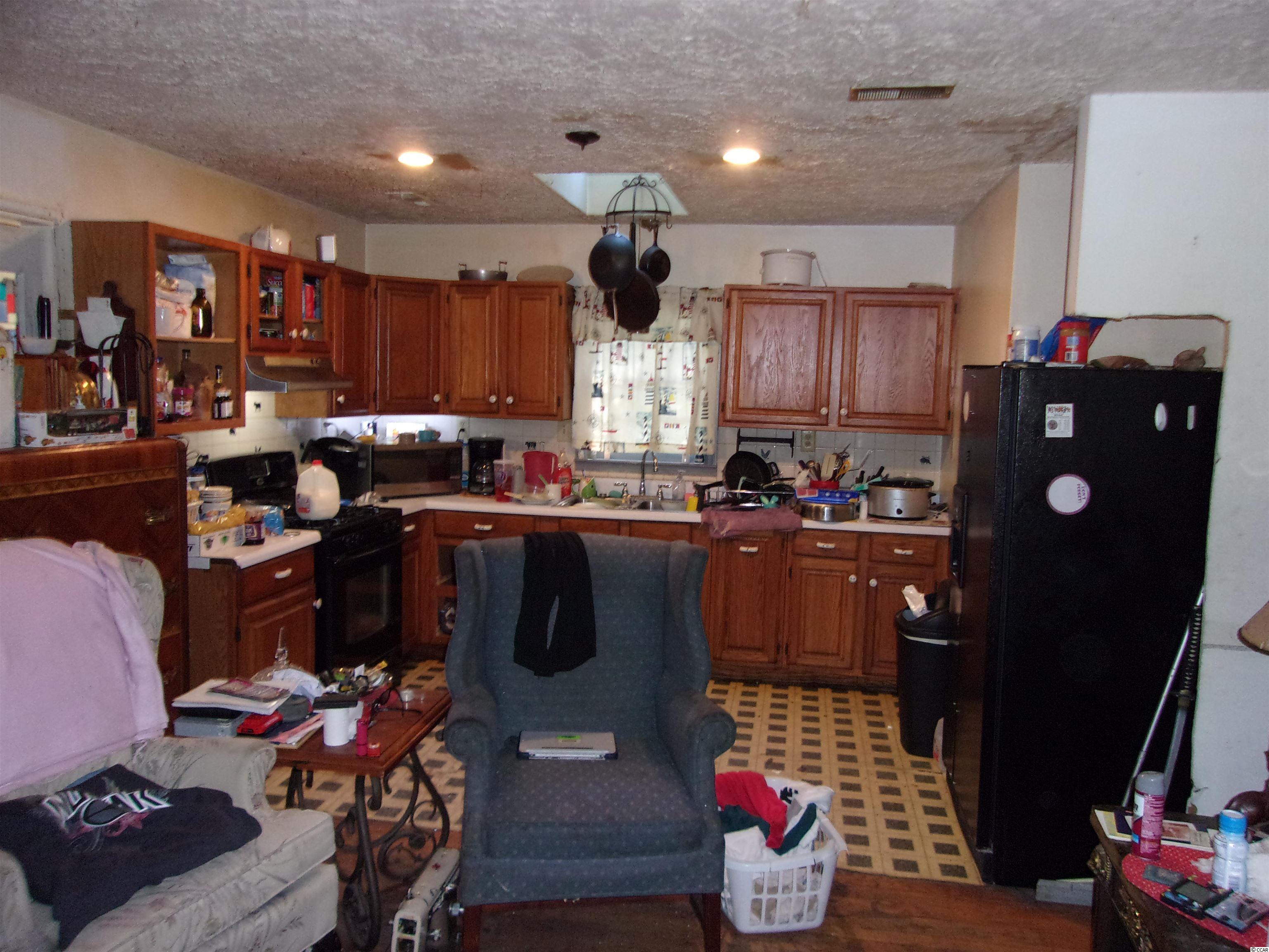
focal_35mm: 27
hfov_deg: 65.3
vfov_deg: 51.4
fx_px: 990
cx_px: 634
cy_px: 476
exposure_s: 1/34
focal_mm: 4.9
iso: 250
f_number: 3
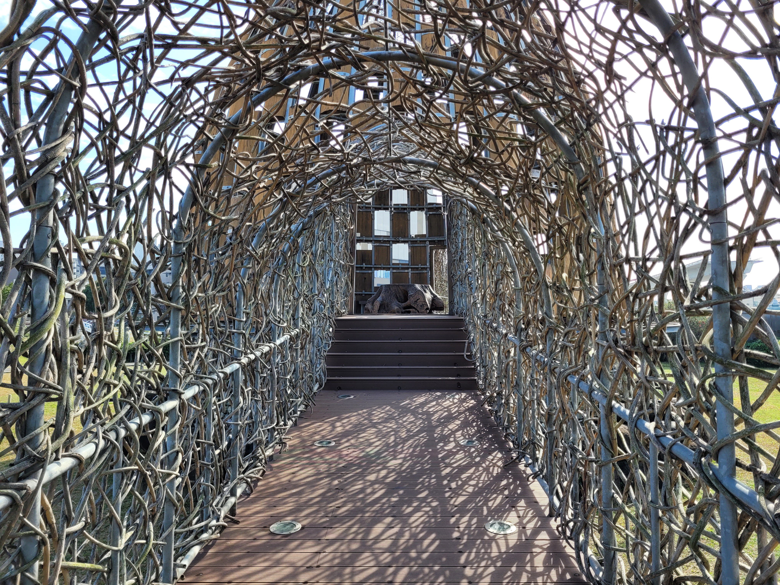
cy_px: 292
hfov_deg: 67.3
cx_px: 390
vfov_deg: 53.1
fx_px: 586
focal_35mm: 26
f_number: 1.8
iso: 40
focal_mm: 5.4
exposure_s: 1/992
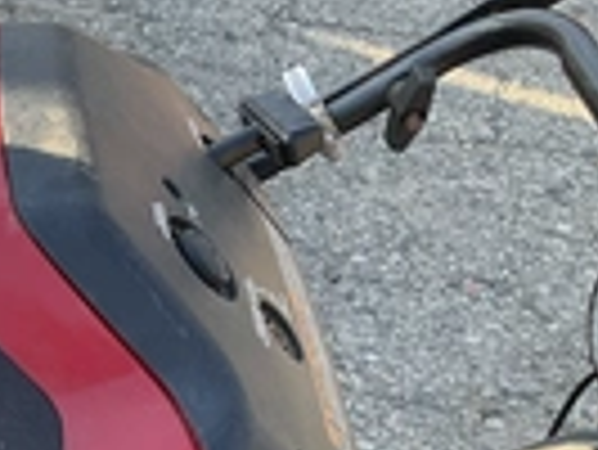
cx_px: -252
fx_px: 1504
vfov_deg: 16.1
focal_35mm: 87
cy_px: 590
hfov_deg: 20.0
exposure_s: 1/134
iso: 20
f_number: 1.8
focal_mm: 3
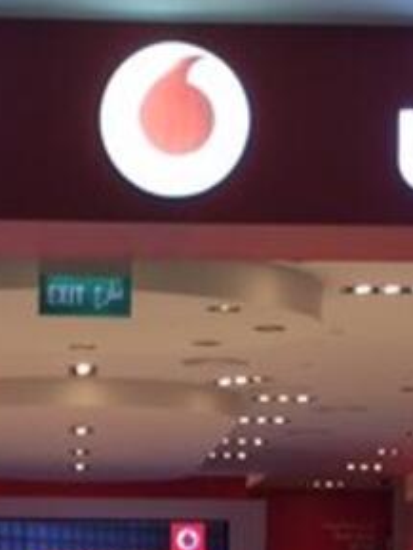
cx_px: 139
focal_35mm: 83
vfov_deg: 22.5
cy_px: 569
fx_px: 1319
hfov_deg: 17.7
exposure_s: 1/50
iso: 50
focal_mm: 4.12
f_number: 2.2
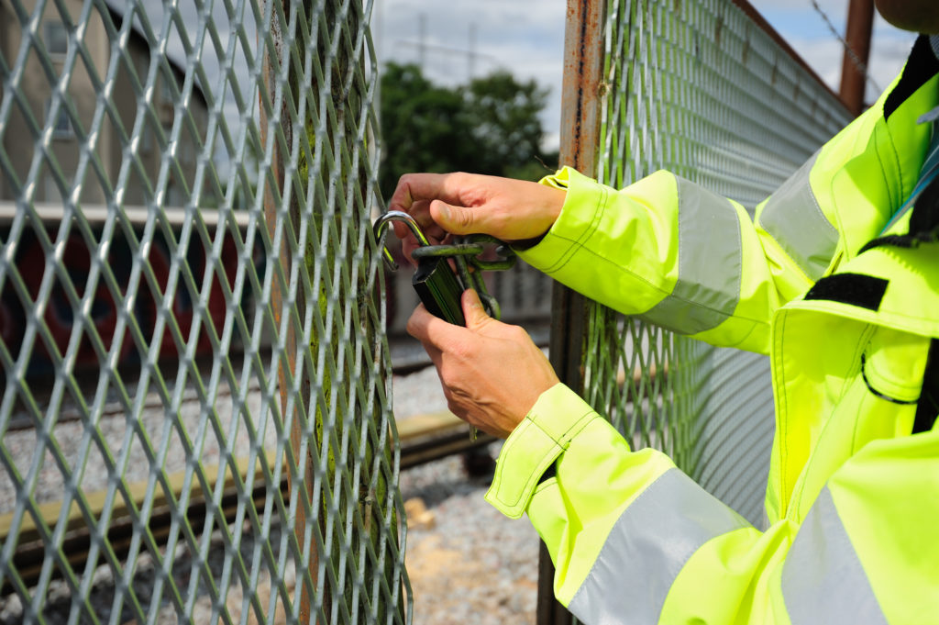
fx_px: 912
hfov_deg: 54.5
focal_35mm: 35
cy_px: 312
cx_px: 470
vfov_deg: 37.8
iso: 200
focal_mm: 35
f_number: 4
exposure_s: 1/1600
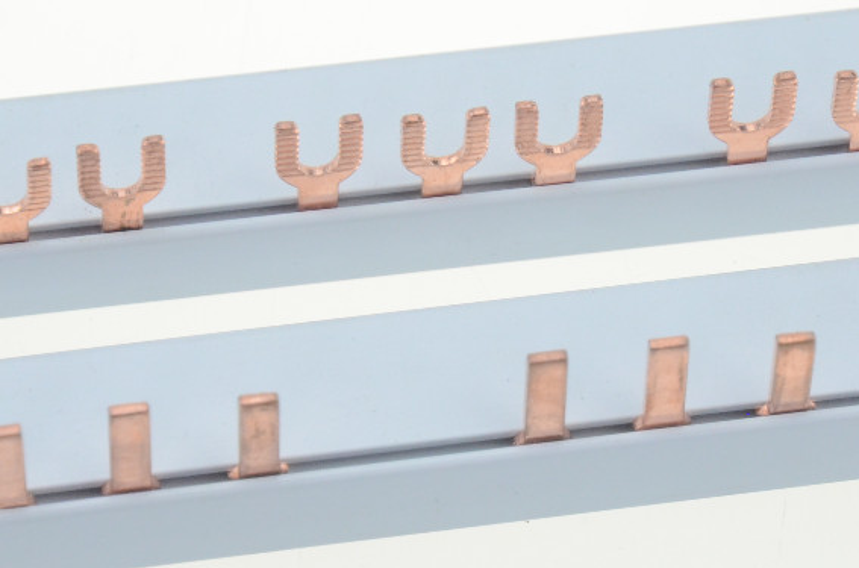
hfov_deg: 6.8
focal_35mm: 305
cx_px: 473
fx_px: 7259
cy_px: 220
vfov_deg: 4.5
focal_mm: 72
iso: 800
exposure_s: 1/250
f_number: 5.6
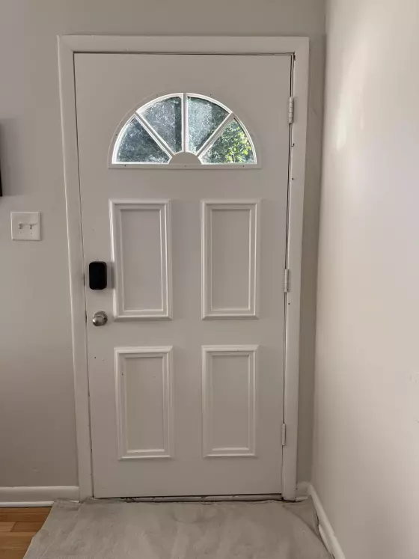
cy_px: 280
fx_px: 387
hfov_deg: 56.8
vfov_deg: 71.6
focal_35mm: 24
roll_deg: -0.1
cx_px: 210
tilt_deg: -6.5
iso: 100
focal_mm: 6.76
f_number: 1.78
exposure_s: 1/212
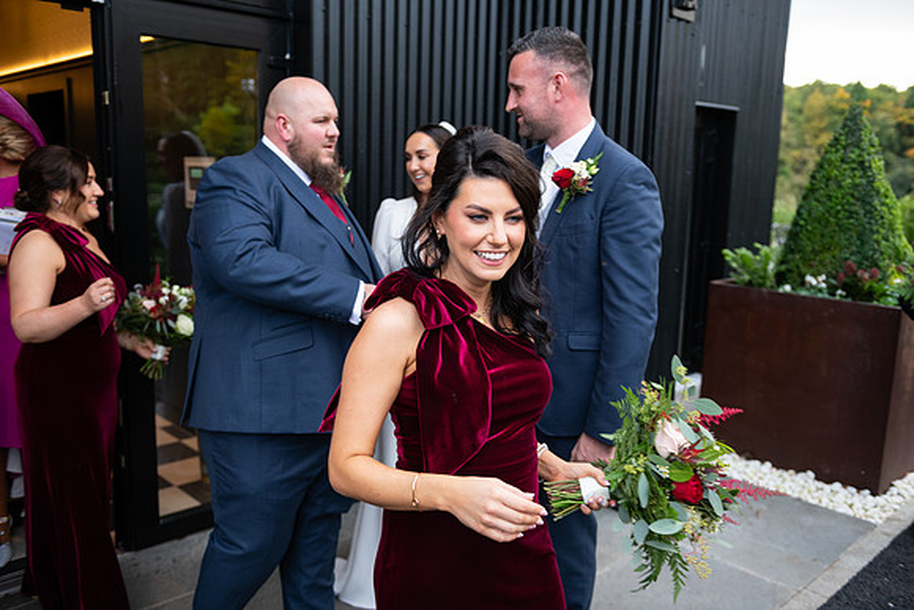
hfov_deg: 58.7
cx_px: 457
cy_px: 305
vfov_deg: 41.1
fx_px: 813
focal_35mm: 32
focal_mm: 32
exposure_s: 1/160
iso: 320
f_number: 3.5
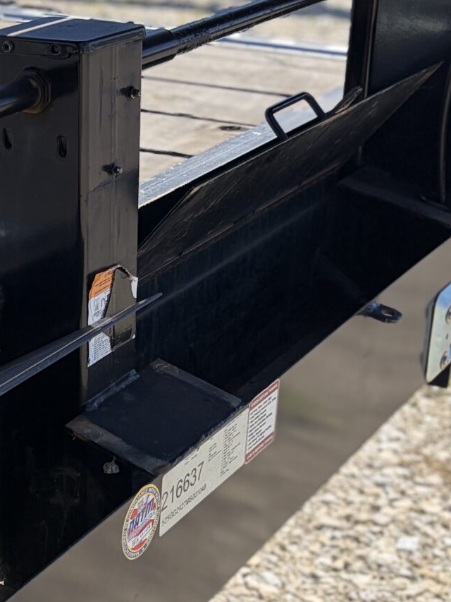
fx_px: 1355
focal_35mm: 78
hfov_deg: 18.5
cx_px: 31
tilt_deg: -25.0
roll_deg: -4.2
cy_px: 423
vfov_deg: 24.8
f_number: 1.6
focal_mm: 5.96
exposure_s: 1/2364
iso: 50
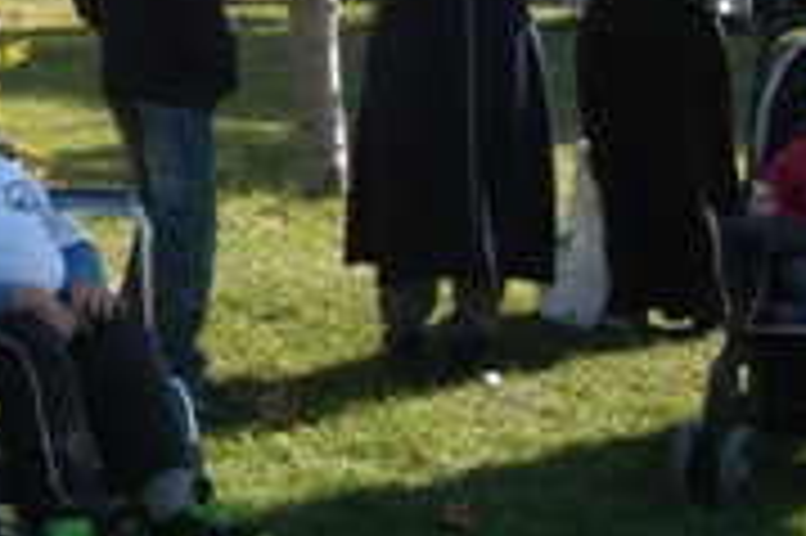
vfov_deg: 10.6
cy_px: 167
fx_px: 2885
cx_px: -72
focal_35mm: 129
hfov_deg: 15.5
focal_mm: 24
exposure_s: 1/200
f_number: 8
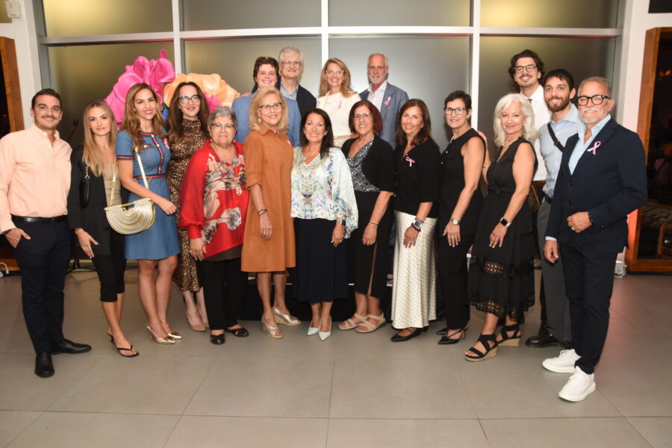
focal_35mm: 30
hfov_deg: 61.9
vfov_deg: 43.6
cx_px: 336
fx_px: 560
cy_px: 224
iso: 400
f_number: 5.6
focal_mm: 20
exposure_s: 1/60
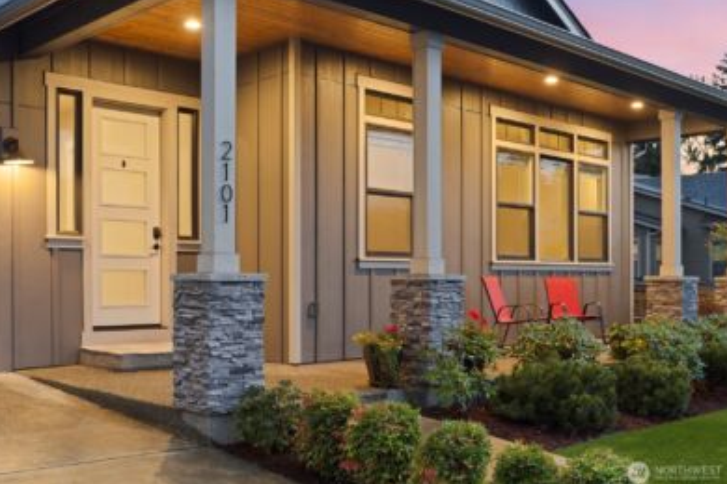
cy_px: 241
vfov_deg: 32.6
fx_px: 828
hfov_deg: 47.4
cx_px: 362
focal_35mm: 41
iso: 640
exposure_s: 1/1.25
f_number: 9
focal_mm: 40
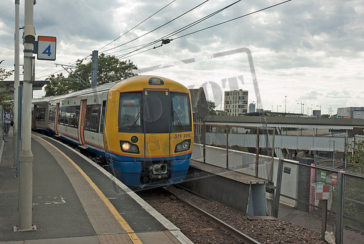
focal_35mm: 44
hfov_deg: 44.9
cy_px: 122
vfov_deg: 31.0
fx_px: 441
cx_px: 182
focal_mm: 29
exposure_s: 1/250
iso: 200
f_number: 8
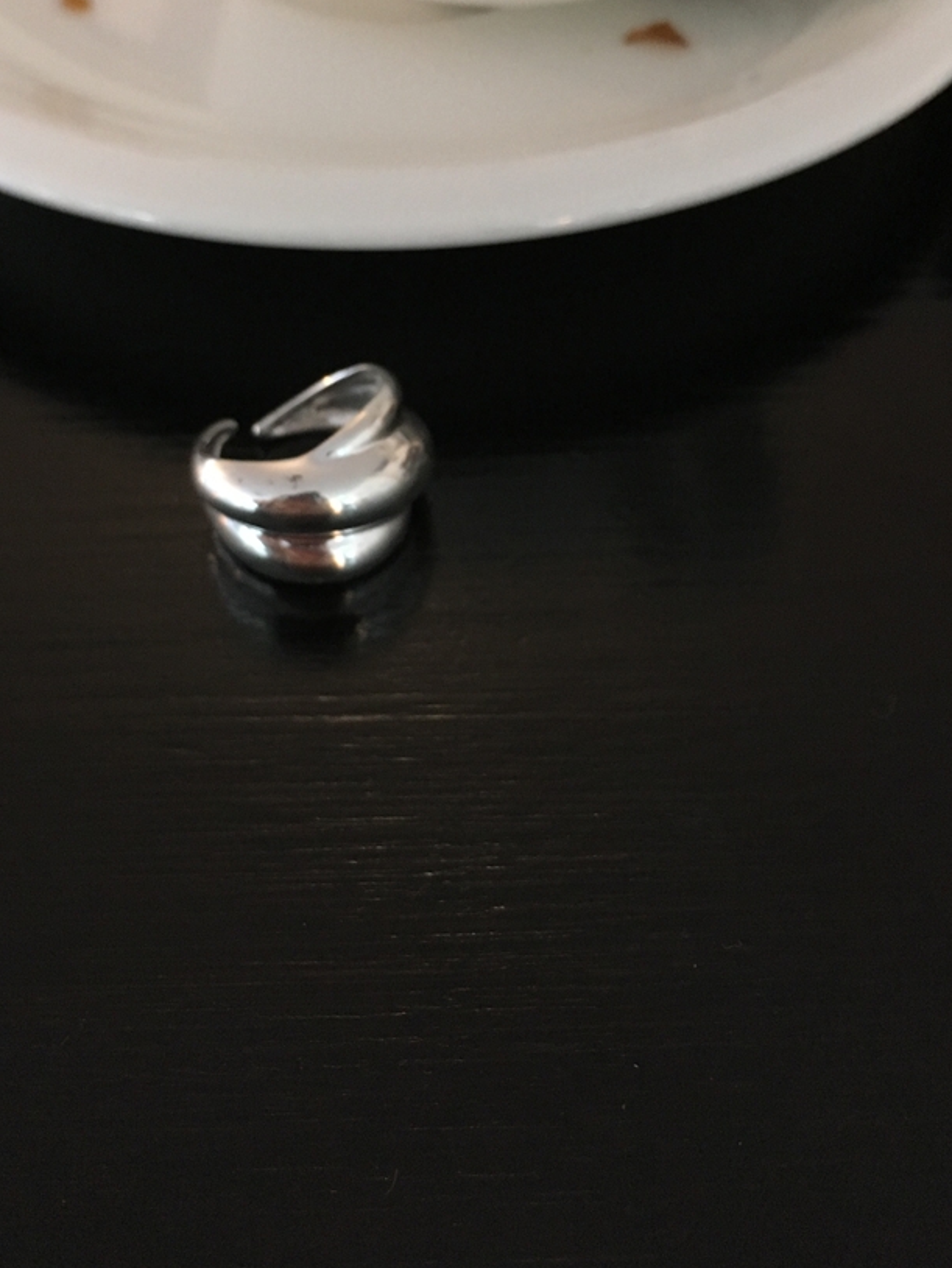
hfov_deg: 37.7
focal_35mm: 38
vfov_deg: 48.4
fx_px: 1393
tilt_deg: -48.1
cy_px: 451
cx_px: 421
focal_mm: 4.15
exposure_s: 1/24
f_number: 2.2
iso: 200
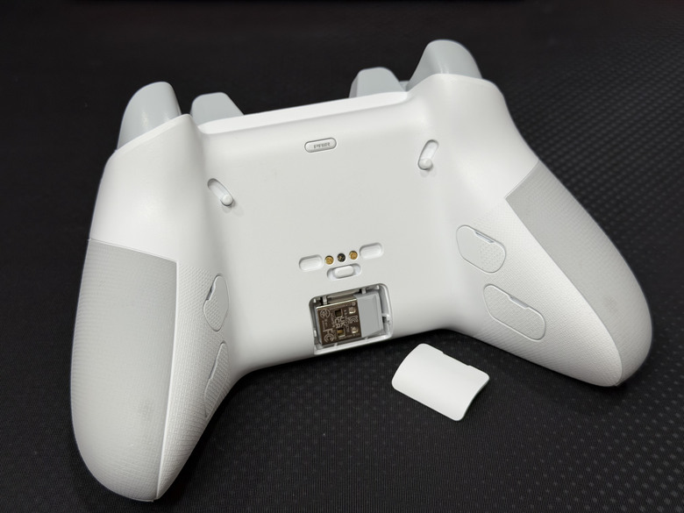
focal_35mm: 48
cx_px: 342
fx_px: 948
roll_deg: -0.4
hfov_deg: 39.7
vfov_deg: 30.3
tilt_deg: -42.6
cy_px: 256
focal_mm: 6.76
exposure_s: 1/120
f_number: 1.78
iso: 64
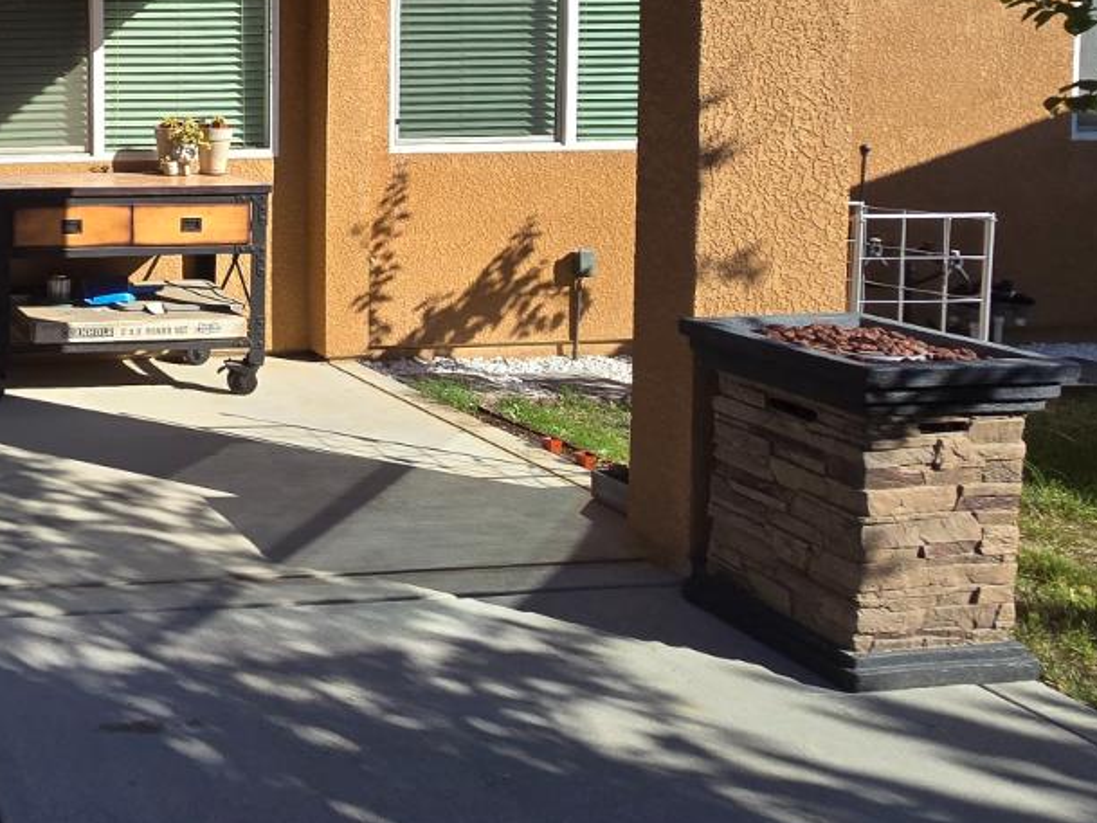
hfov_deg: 42.0
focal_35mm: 32
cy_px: 129
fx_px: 1014
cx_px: -164
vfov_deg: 41.6
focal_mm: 2.2
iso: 80
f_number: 2.2
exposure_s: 1/2000
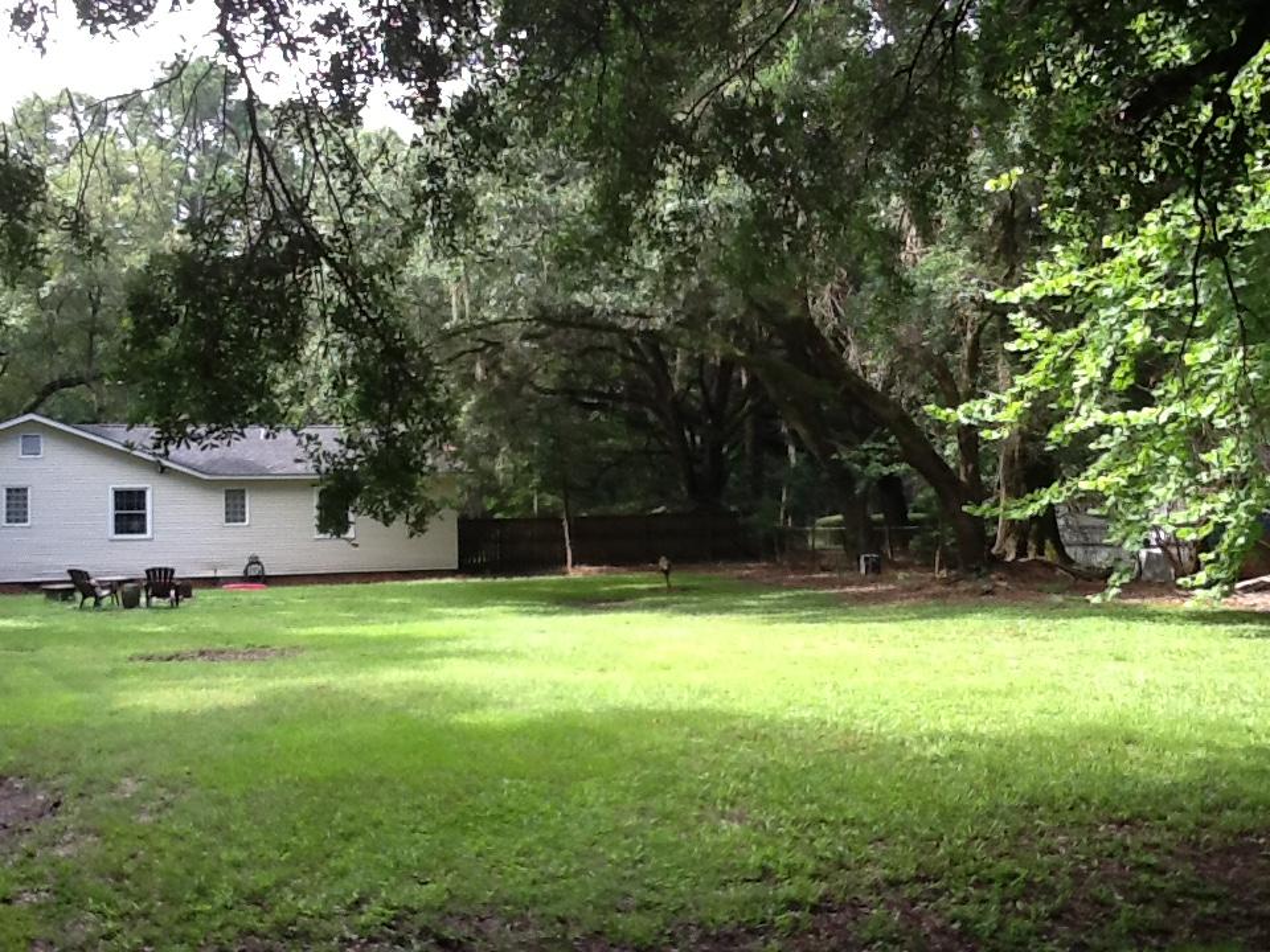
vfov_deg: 32.9
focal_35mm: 44
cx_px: 635
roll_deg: +1.9
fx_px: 1614
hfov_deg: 42.9
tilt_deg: +1.7
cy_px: 476
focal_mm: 2.03
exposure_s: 1/168
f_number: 2.4
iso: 40
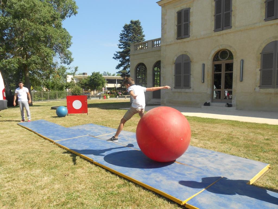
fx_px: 209
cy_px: 104
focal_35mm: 26
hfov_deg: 67.3
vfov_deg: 53.1
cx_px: 139
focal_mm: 4.6
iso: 80
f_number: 3.2
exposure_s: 1/640
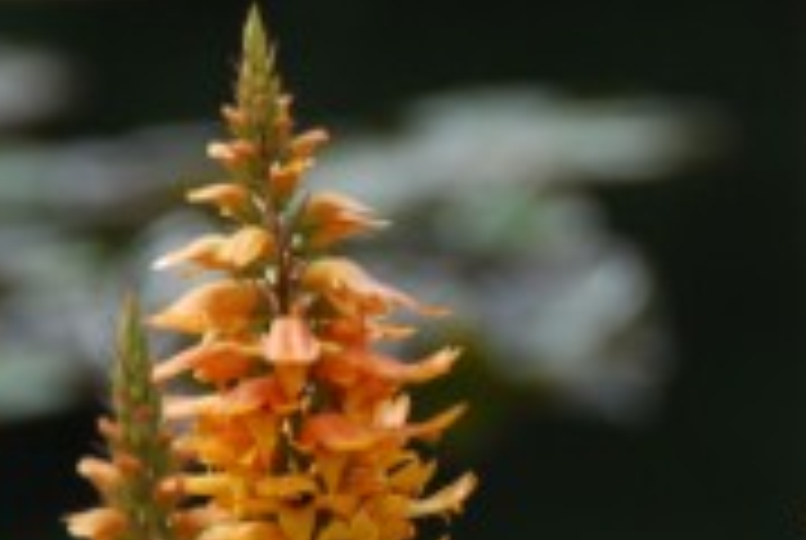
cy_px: 288
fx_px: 23794
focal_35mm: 1061
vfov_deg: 1.3
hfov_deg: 1.9
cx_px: 982
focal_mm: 170
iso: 100
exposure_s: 1/100
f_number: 5.6
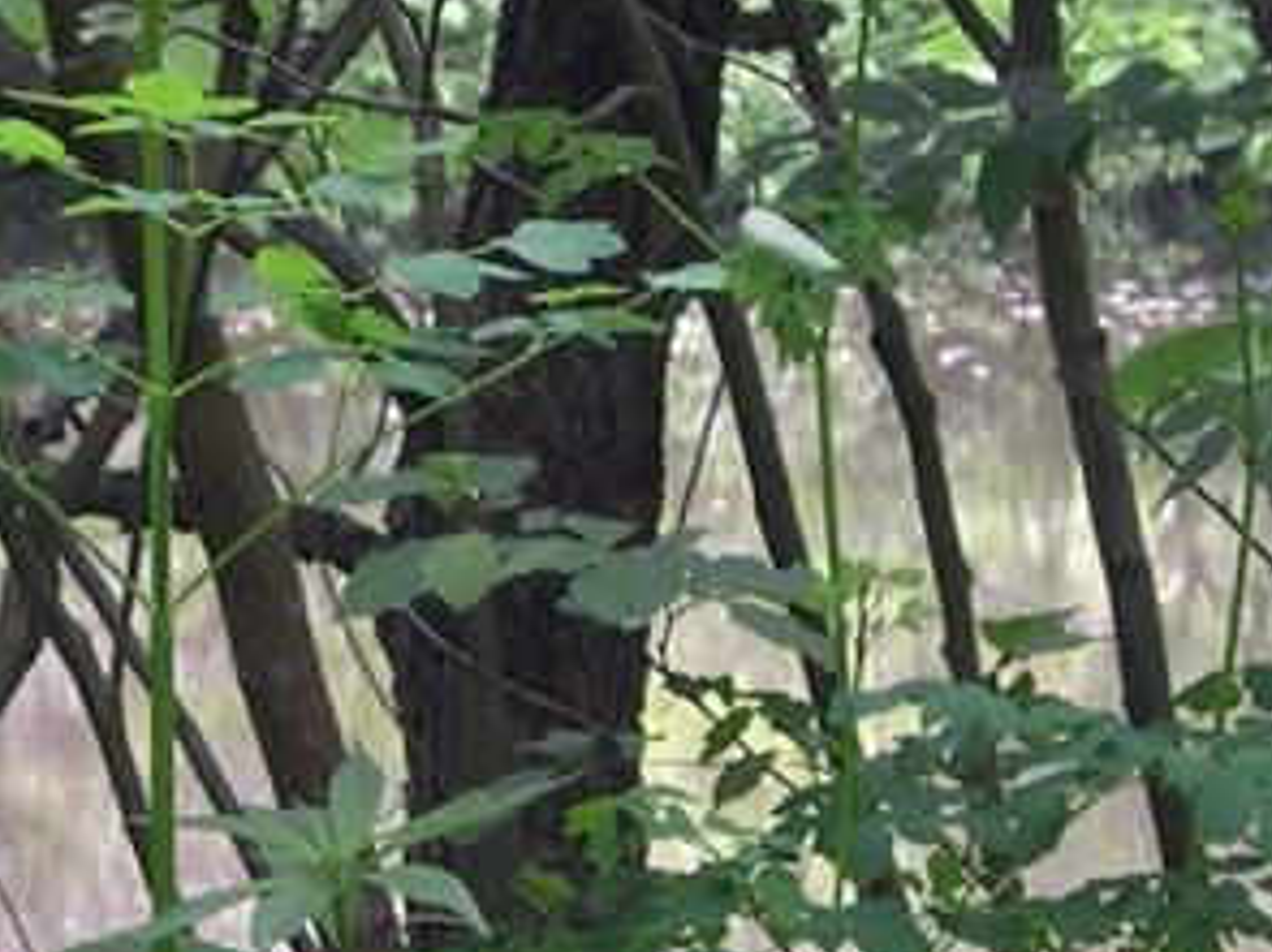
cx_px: 272
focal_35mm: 215
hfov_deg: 9.2
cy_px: 603
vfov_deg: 6.9
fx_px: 7897
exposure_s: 1/48.8
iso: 100
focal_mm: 13.2
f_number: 3.5
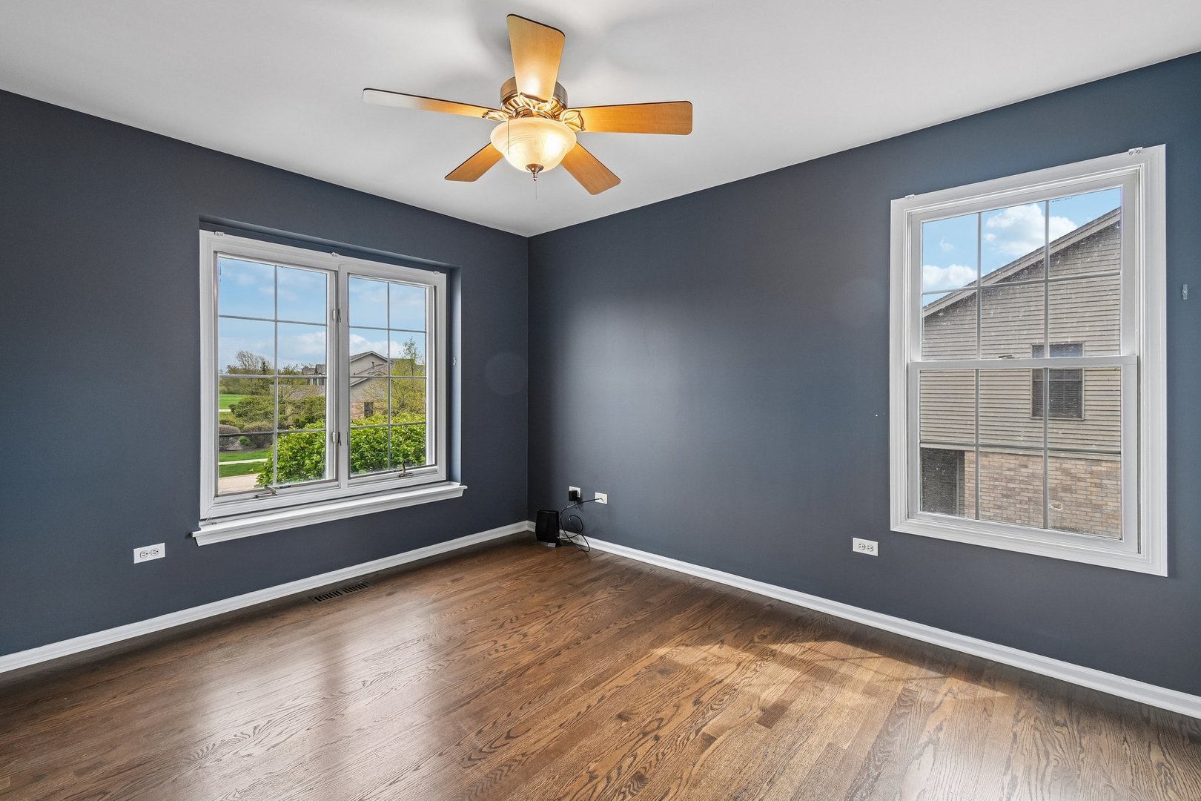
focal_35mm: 15
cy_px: 400
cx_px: 600
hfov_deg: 100.4
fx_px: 500
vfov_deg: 77.3
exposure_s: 1/15
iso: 250
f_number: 8
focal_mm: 10
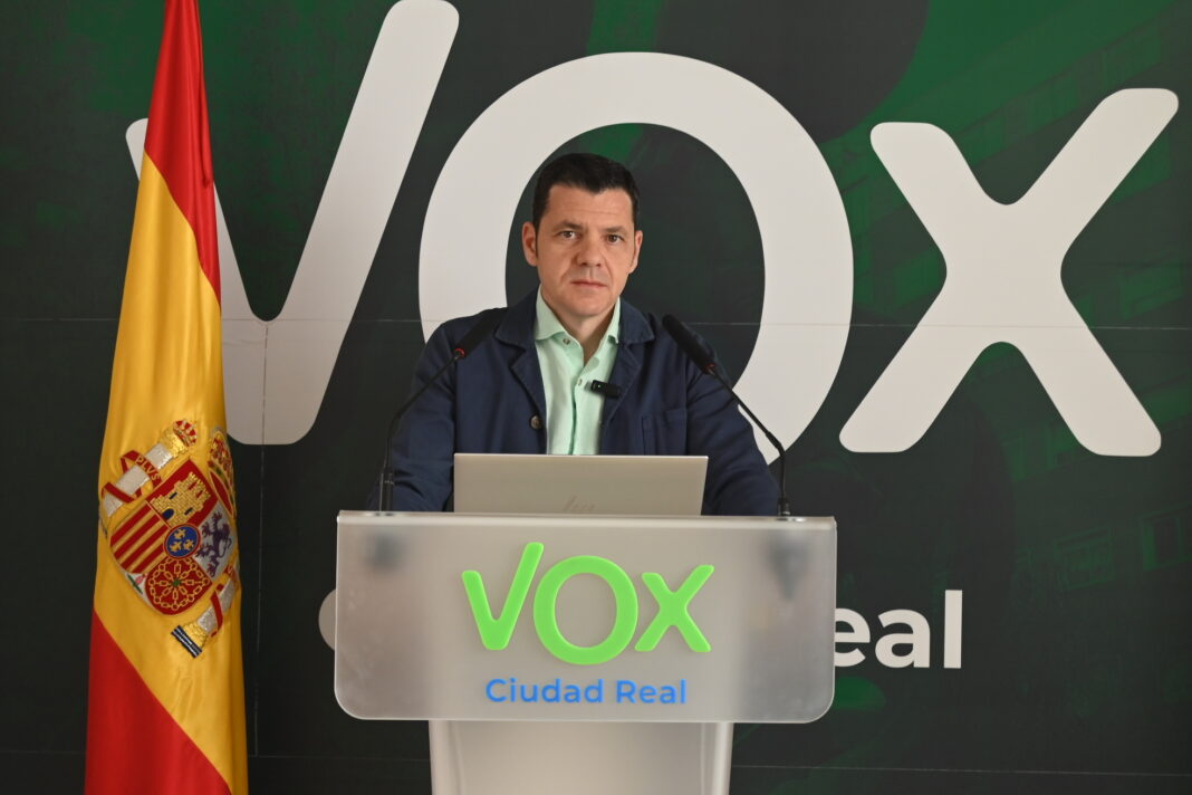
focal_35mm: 82
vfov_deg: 16.7
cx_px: 596
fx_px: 2715
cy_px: 398
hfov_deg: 24.8
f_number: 5.6
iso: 1100
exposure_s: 1/125
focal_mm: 55
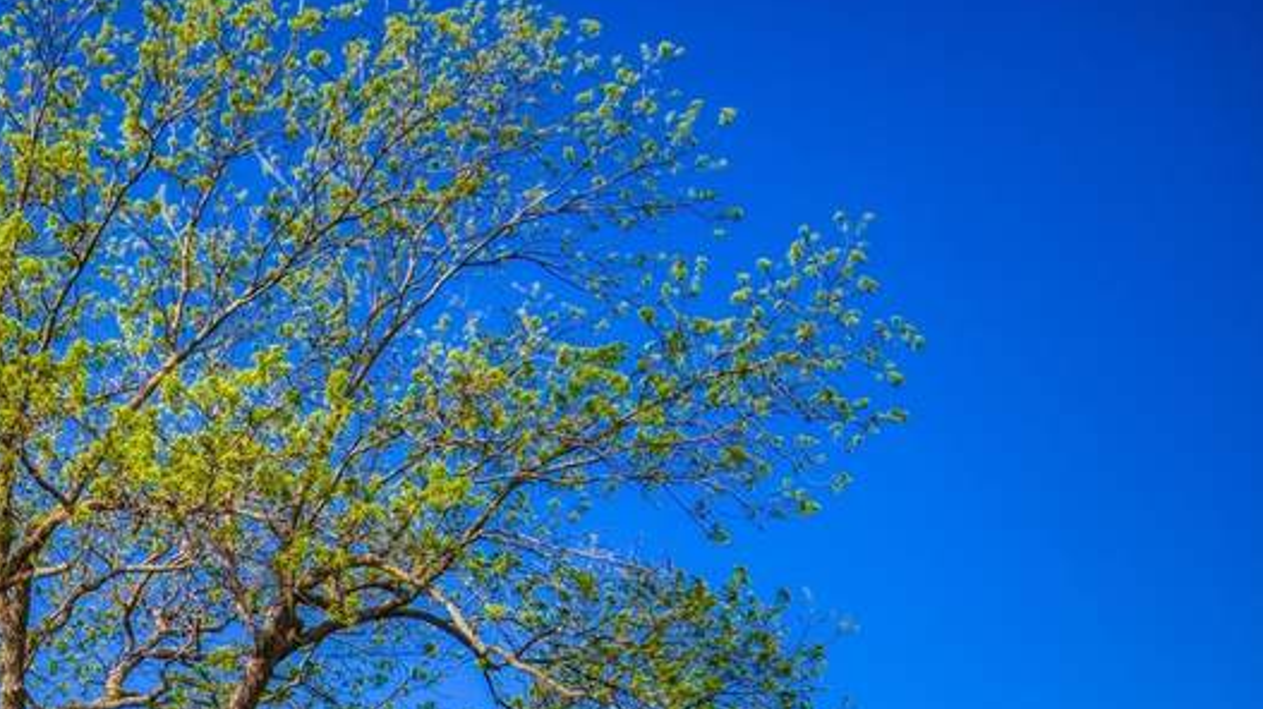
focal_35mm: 56
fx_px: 1875
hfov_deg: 32.7
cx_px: -129
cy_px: 861
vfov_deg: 20.0
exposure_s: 1/2500
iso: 100
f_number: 2.8
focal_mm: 8.38
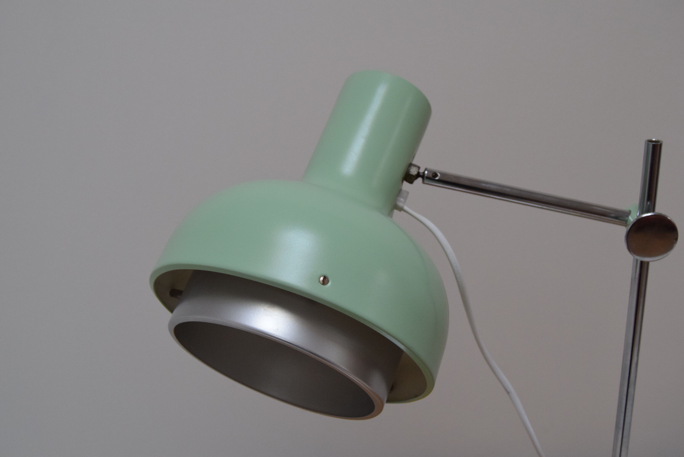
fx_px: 884
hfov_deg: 42.3
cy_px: 228
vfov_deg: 29.0
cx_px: 342
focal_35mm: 46
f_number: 7.1
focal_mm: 31
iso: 1600
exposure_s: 1/200
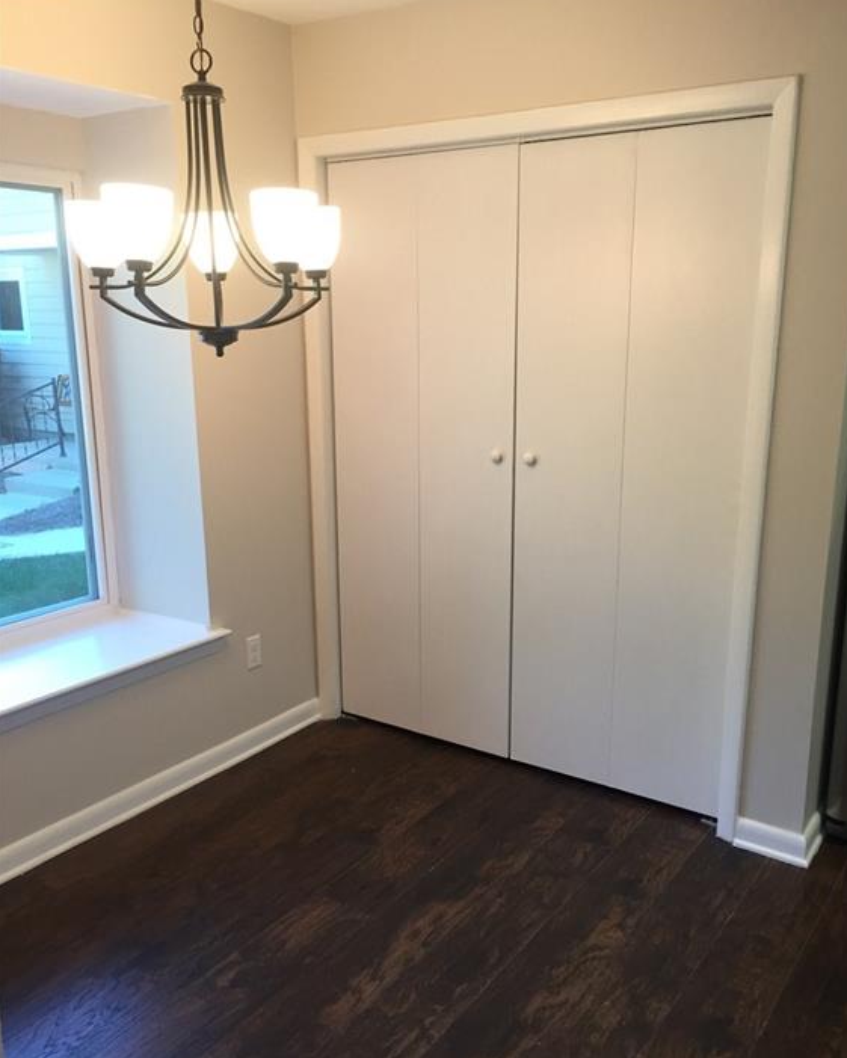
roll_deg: +0.0
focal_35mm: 31
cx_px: 432
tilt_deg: -13.1
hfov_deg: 47.1
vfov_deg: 57.1
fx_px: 971
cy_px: 567
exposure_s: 1/30
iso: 40
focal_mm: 4.15
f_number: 2.2
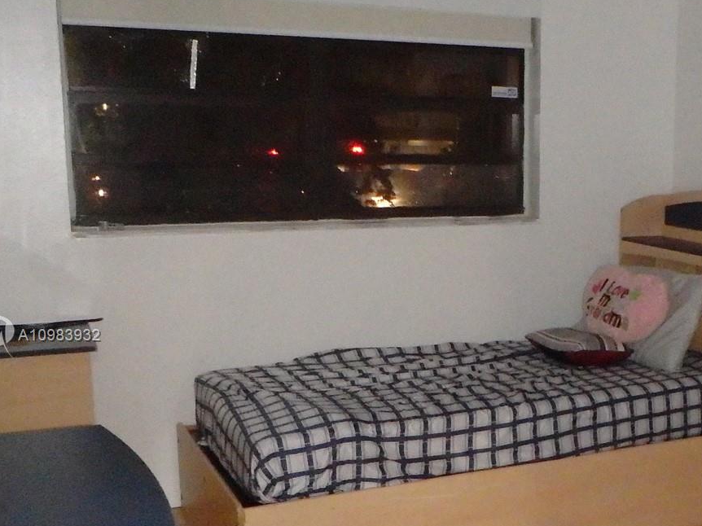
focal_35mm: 52
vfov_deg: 27.9
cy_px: 336
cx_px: 623
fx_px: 1054
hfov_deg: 34.9
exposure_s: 1/30
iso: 3200
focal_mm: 5
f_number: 3.9
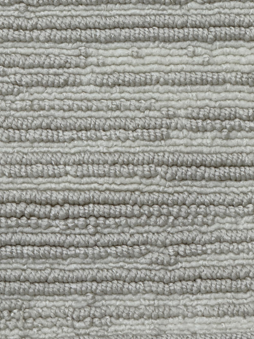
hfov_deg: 6.5
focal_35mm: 228
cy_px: 99
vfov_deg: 8.7
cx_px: 102
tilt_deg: -78.5
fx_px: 2230
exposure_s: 1/100
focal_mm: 15.66
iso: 100
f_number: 2.8
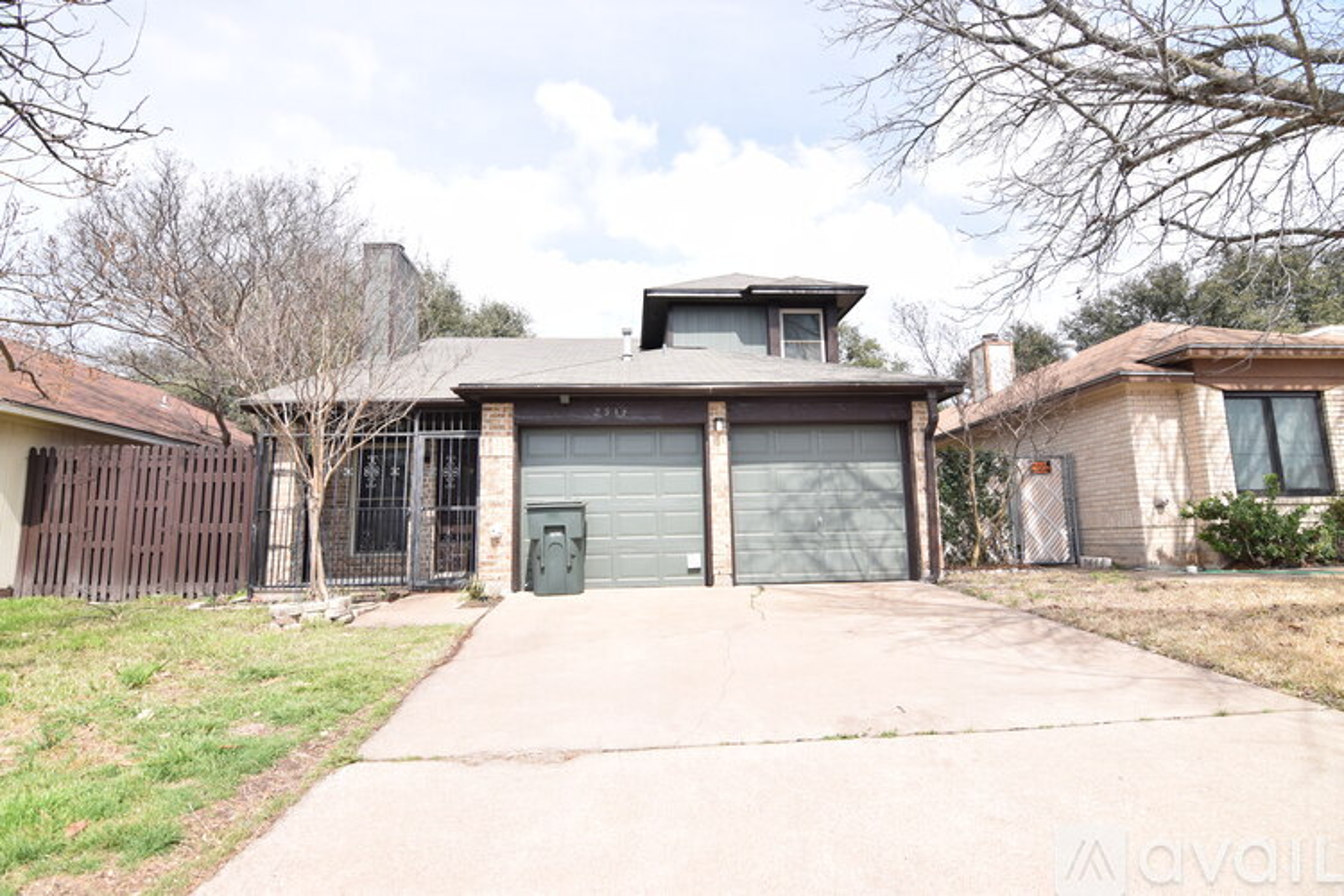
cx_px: 672
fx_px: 616
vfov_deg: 72.1
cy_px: 448
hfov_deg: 95.0
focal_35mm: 16
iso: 125
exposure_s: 1/320
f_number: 7.1
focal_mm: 11
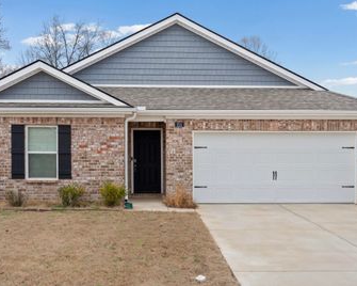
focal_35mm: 42
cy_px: 109
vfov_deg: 35.5
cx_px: 169
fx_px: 444
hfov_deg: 43.8
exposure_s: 1/500
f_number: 9
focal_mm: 30
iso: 1000
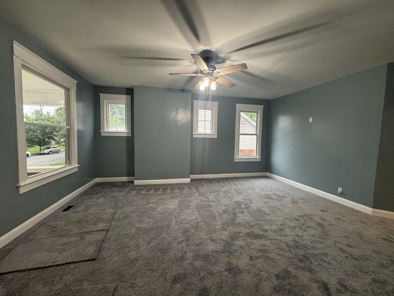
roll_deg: -1.7
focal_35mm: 14
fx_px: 159
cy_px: 148
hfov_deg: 102.1
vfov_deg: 85.7
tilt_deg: -4.4
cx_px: 197
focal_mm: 2.22
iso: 250
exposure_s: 1/60
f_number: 2.2
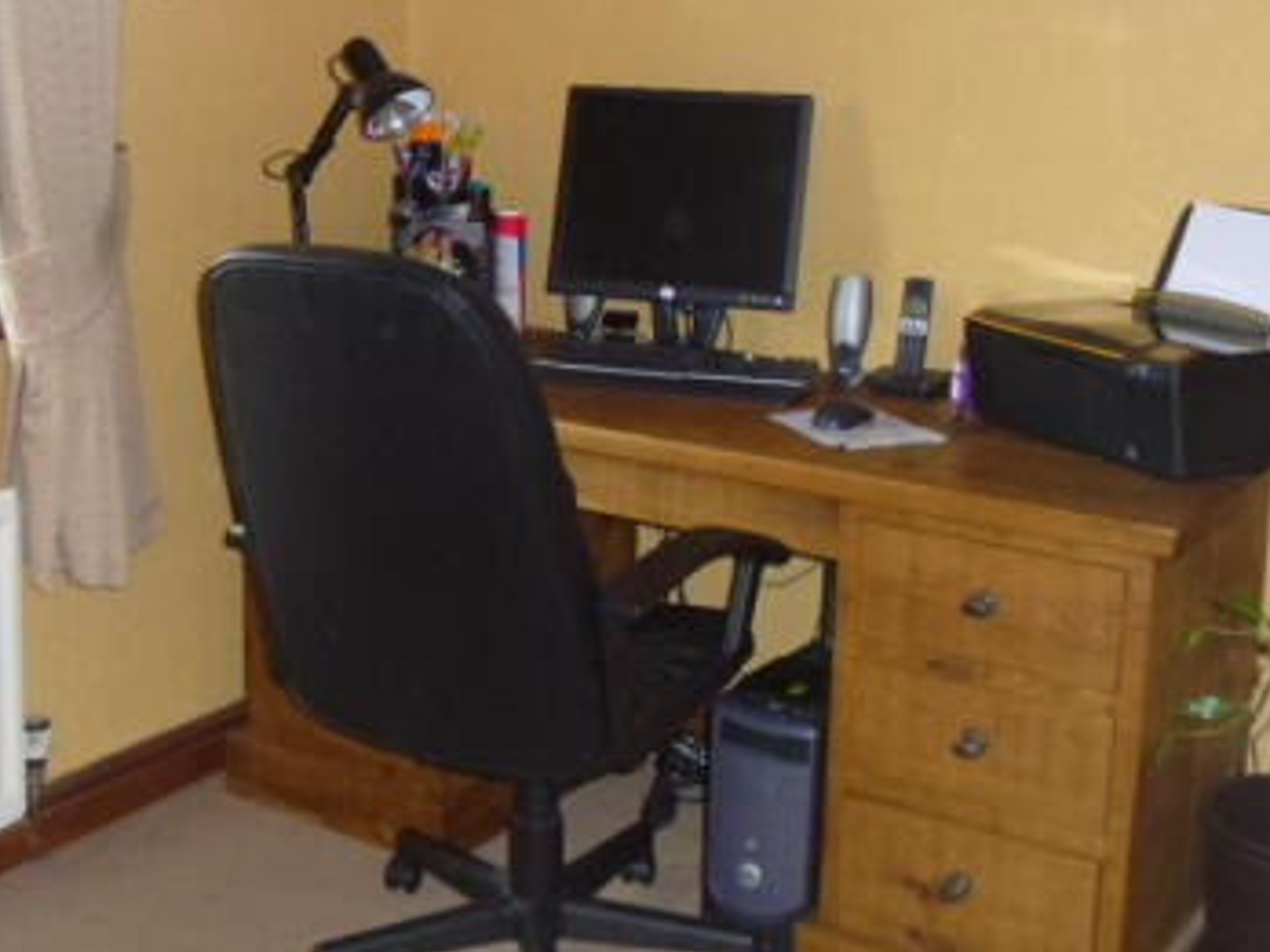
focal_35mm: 52
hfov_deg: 36.7
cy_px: 319
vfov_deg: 27.9
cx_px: 531
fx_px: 1908
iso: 200
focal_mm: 5.6
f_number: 3.3
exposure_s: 1/45
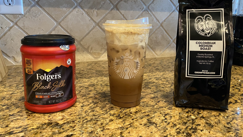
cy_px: 57
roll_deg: -1.3
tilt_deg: -10.8
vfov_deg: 40.1
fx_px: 187
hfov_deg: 66.1
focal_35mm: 29
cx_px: 119
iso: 400
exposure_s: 1/40
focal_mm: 4.25
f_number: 1.8
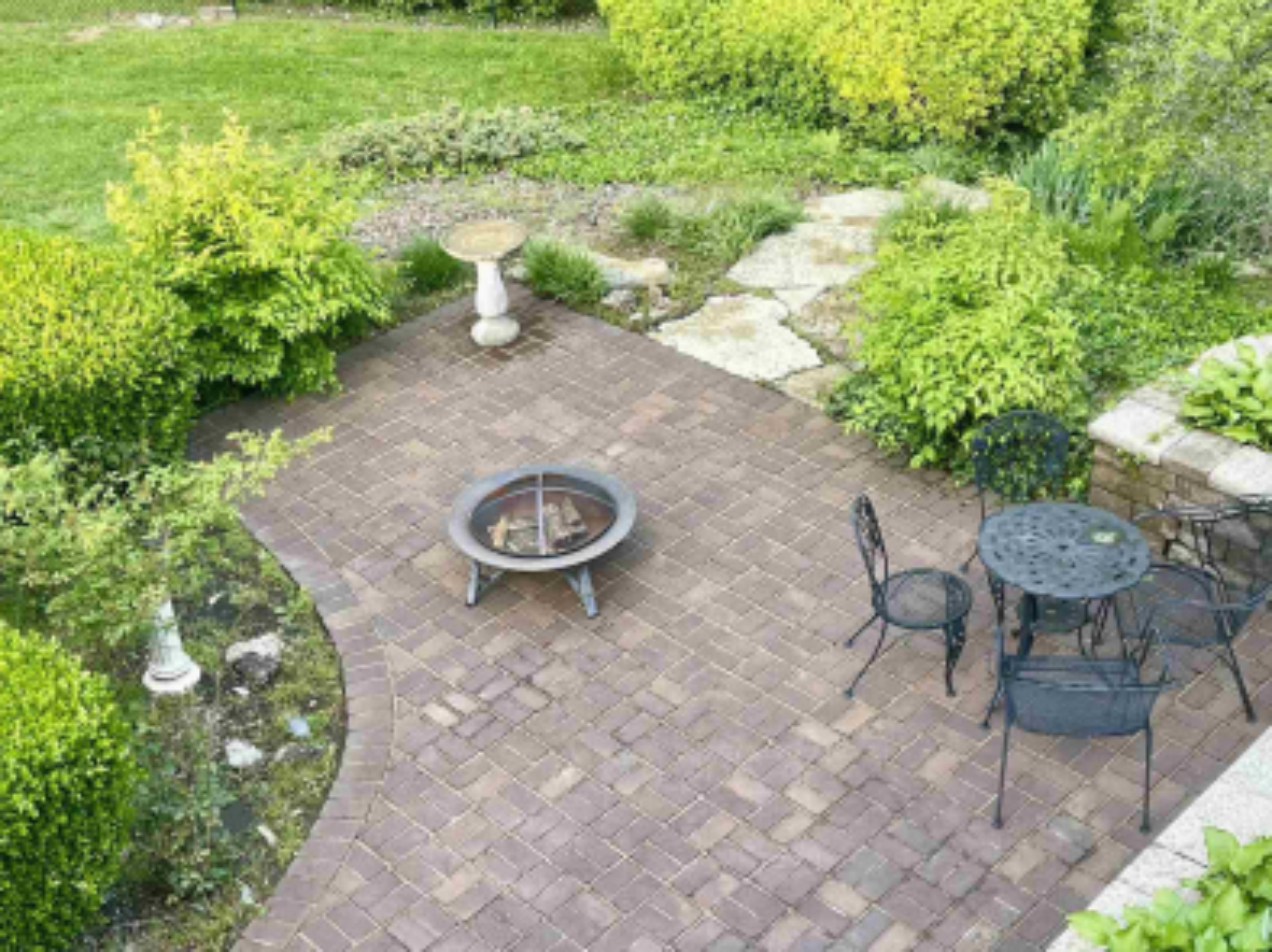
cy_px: 671
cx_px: 631
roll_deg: +3.6
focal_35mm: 44
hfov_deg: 43.0
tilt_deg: -41.9
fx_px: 1616
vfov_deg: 32.4
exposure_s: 1/121
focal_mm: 5.1
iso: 40
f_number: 1.6
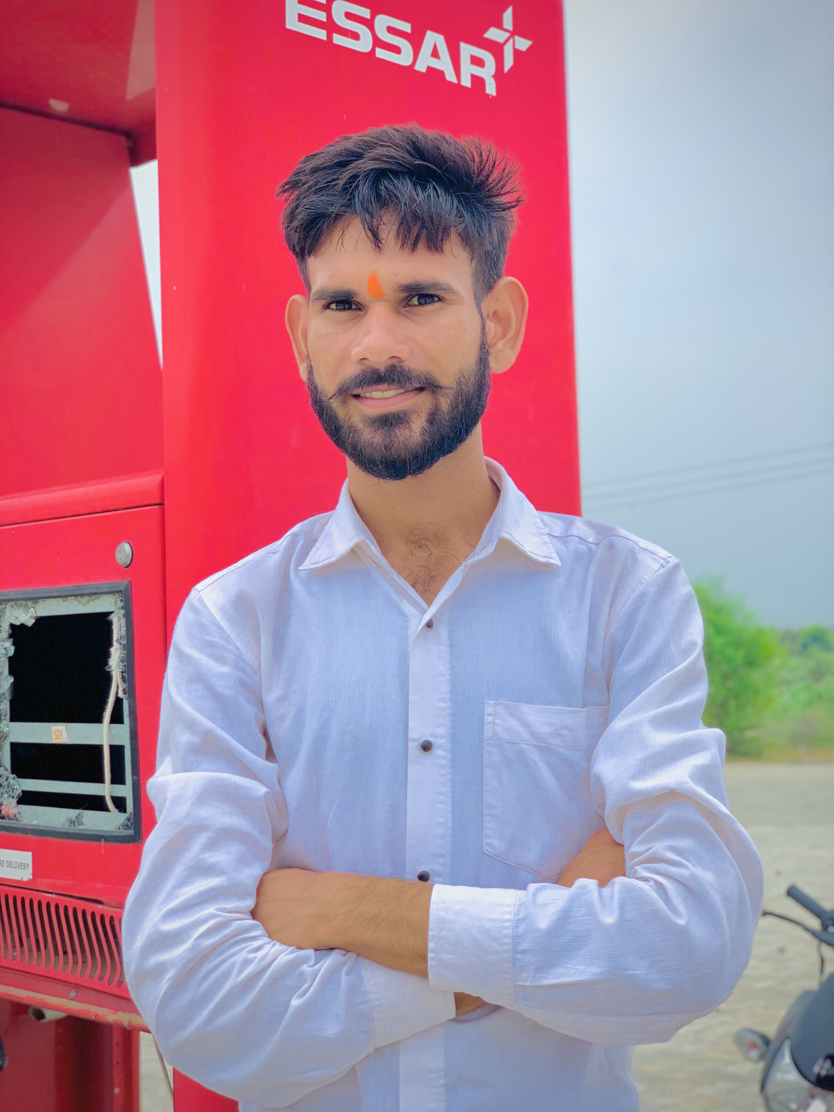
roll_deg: +1.1
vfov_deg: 36.8
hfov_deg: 28.0
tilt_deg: +4.2
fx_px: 1670
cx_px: 417
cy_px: 556
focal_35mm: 52
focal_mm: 6
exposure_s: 1/545
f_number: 2.4
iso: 16
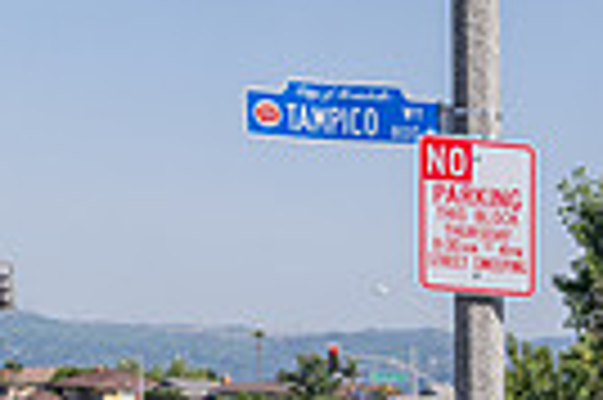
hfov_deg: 17.0
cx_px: 1004
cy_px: 780
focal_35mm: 104
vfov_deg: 11.8
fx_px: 1740
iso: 200
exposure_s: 1/800
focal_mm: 24
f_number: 5.6
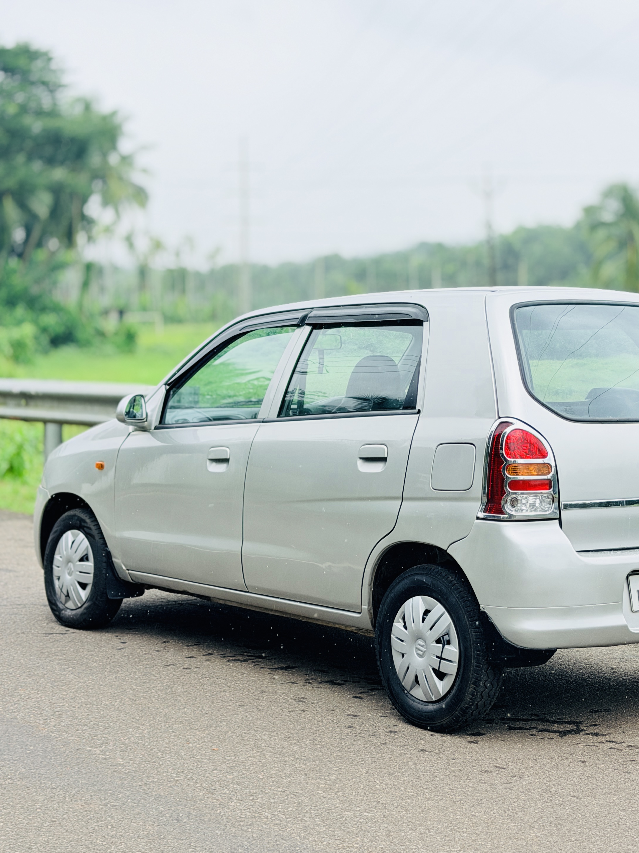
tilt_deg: -1.8
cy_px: 364
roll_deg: +0.8
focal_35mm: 67
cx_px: 421
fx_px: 1649
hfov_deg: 21.8
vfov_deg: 28.9
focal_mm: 6.76
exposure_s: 1/1085
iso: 64
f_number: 1.78
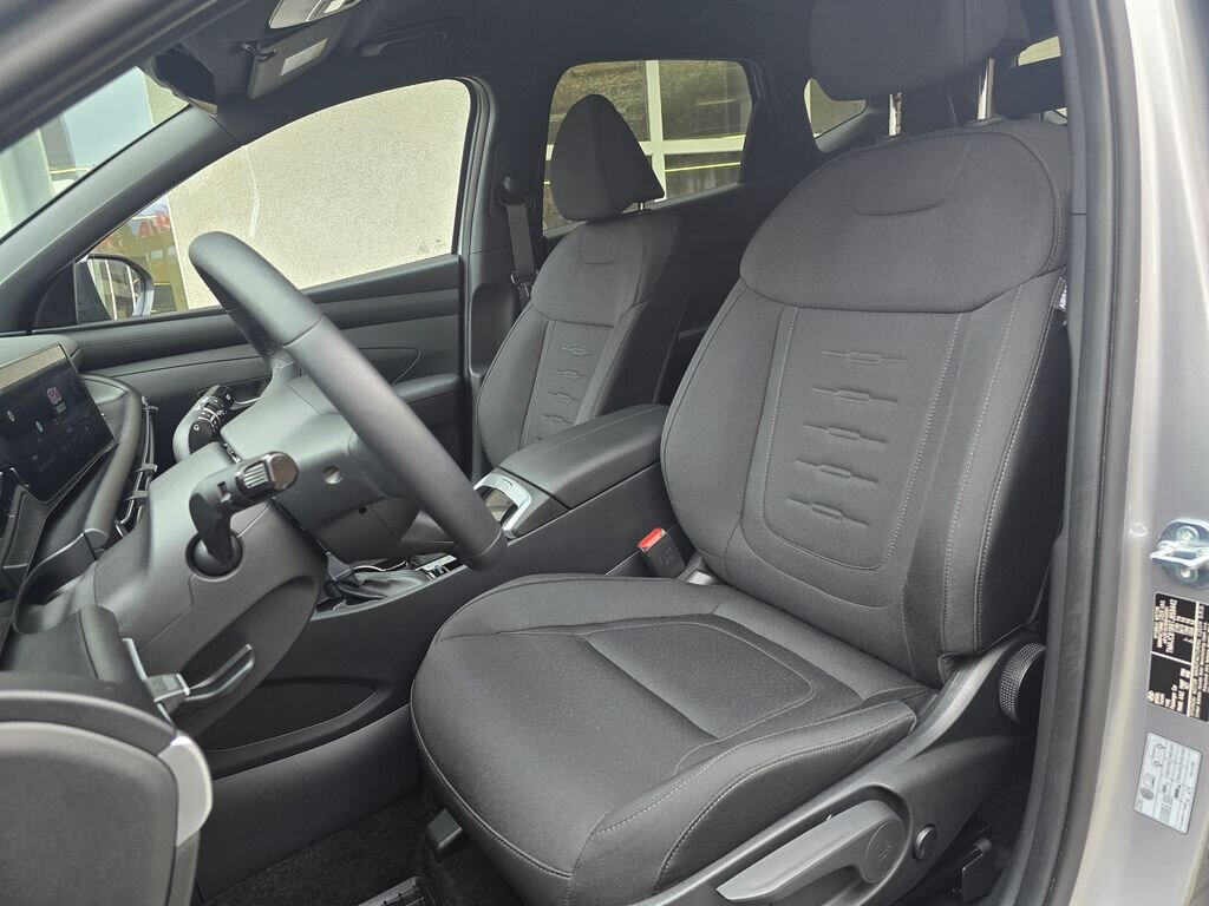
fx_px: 803
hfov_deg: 73.9
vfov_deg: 58.9
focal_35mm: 23
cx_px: 604
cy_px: 453
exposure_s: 1/120
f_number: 1.7
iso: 160
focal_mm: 6.3
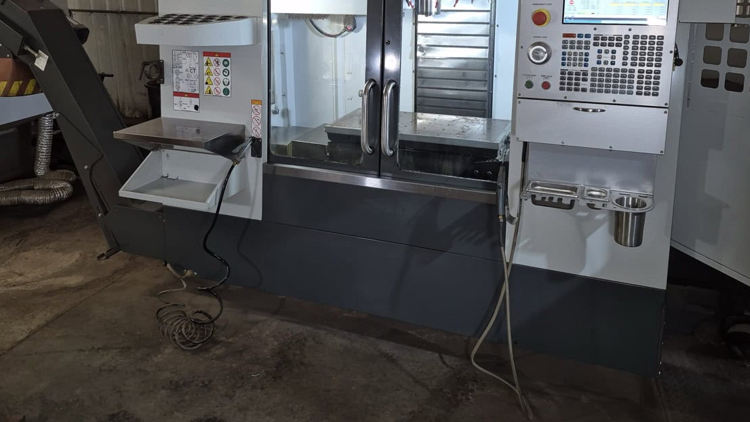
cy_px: 100
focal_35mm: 29
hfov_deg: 66.1
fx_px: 577
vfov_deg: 39.0
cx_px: 379
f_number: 1.8
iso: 125
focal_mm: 5.4
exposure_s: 1/60
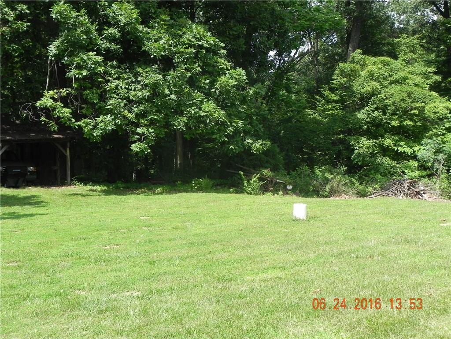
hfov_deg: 41.2
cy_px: 170
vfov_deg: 31.5
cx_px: 226
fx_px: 599
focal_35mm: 46
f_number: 5.6
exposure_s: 1/244
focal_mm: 8.2
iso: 160
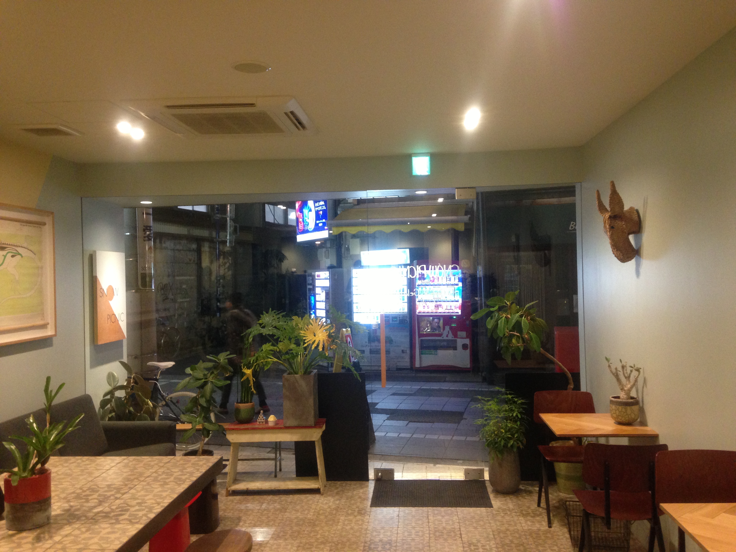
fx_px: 702
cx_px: 368
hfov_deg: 55.4
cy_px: 276
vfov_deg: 42.9
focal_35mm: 33
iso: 250
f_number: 2.4
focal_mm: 4.13
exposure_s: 1/20
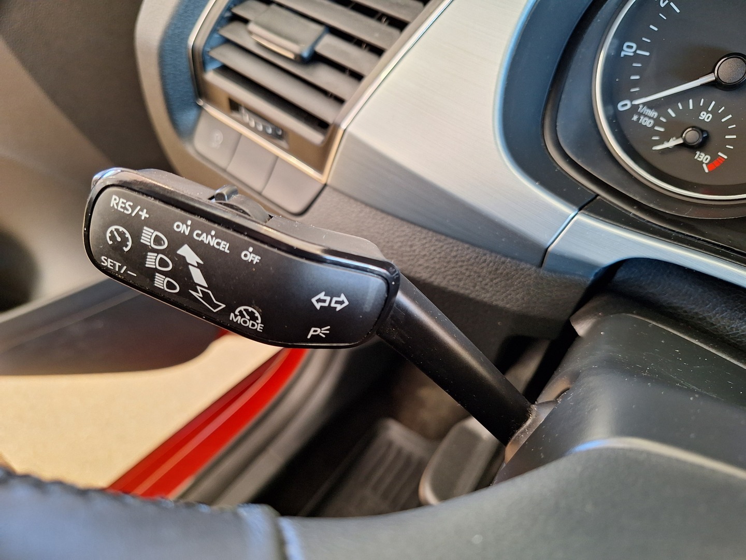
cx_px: 373
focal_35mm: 23
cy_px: 280
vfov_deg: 58.9
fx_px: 496
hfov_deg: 73.9
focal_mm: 5.54
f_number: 1.8
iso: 200
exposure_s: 1/33
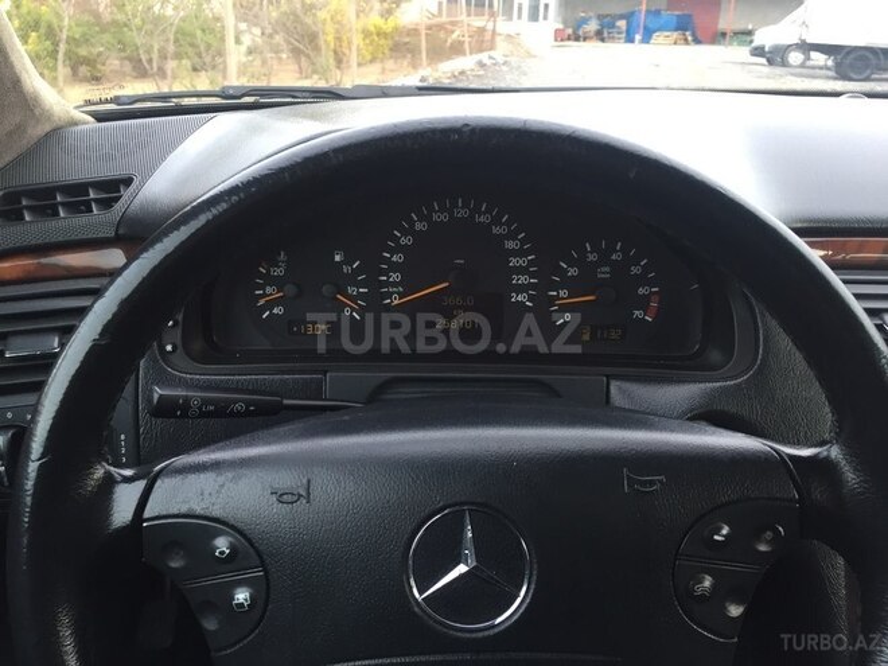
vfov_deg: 48.2
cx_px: 444
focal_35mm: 29
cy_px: 333
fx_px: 744
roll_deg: -1.4
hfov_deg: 61.7
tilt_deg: -22.4
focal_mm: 4.15
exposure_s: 1/33
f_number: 2.2
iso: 80
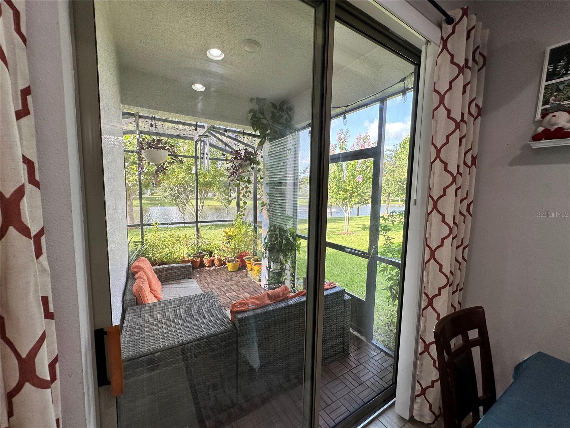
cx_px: 285
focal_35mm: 14
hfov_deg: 102.1
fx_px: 231
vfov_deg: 85.7
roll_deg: -1.3
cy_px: 214
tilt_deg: -6.3
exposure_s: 1/120
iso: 50
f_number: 2.2
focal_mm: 2.22
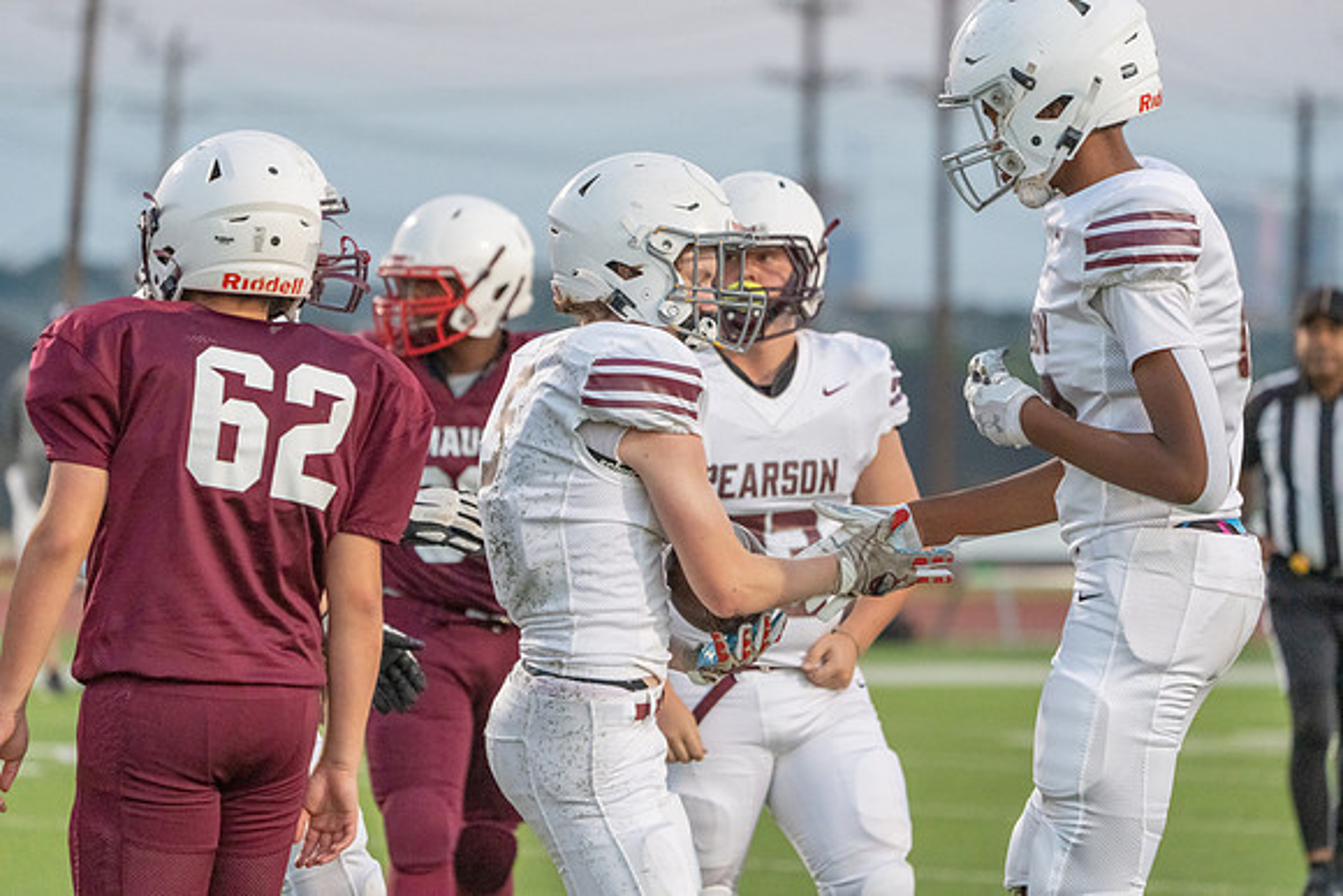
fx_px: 10298
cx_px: 672
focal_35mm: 276
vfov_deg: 5.0
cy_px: 448
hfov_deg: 7.5
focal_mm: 276
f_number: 5.6
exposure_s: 1/1000
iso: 6400
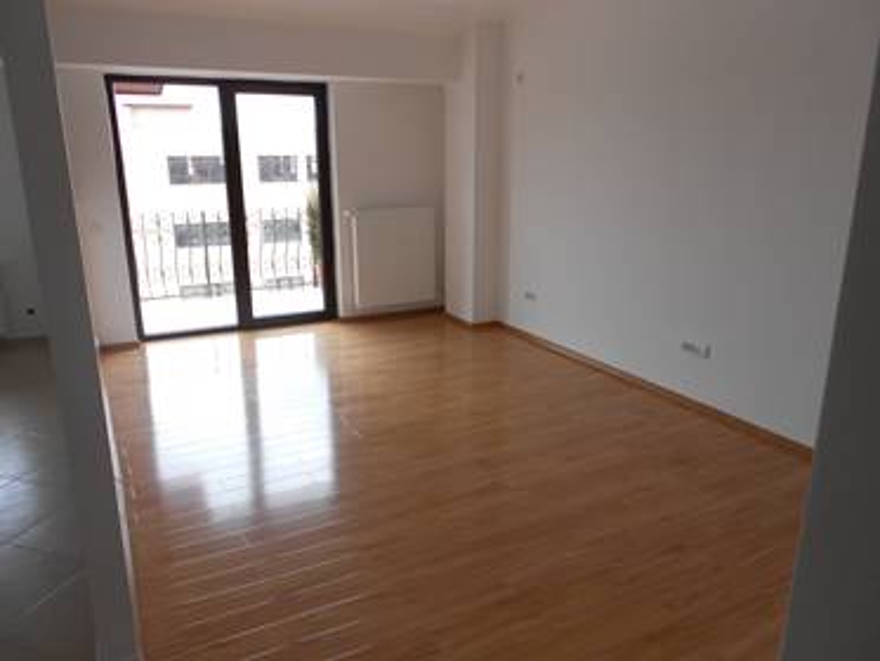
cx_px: 440
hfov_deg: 67.3
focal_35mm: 26
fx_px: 661
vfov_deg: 53.1
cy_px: 330
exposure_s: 1/60
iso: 80
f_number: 3.2
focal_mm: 4.6
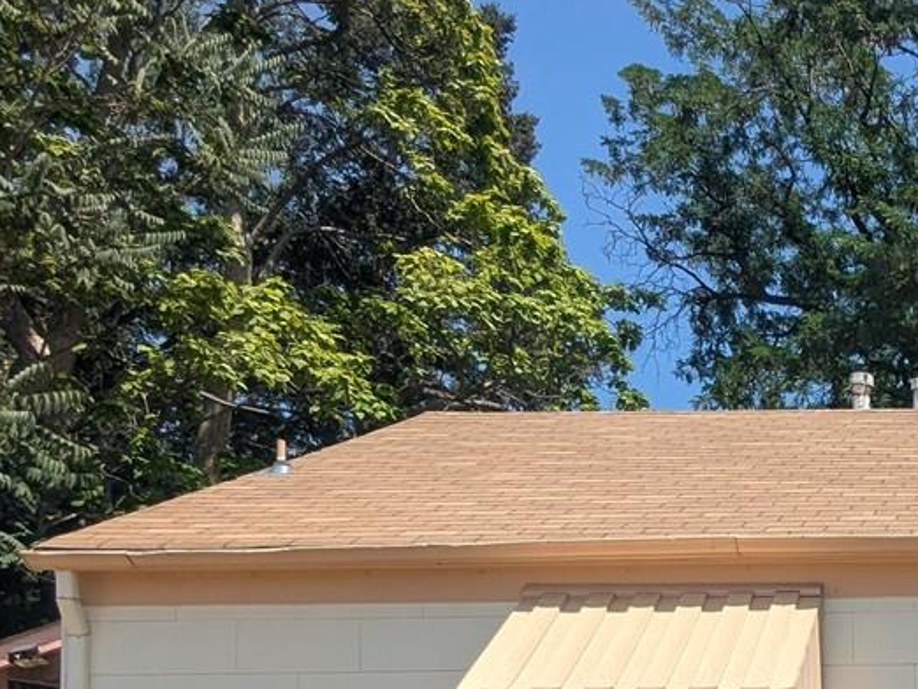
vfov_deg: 26.7
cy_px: 805
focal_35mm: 49
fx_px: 1300
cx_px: 1082
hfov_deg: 32.6
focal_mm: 2.35
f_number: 2.2
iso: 55
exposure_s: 1/2268
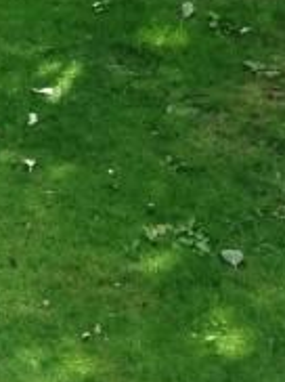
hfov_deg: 7.4
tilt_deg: -16.2
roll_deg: -0.5
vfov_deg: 9.3
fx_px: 2168
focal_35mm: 197
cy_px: -416
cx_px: -159
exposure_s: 1/223
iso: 50
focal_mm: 4.28
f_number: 2.4
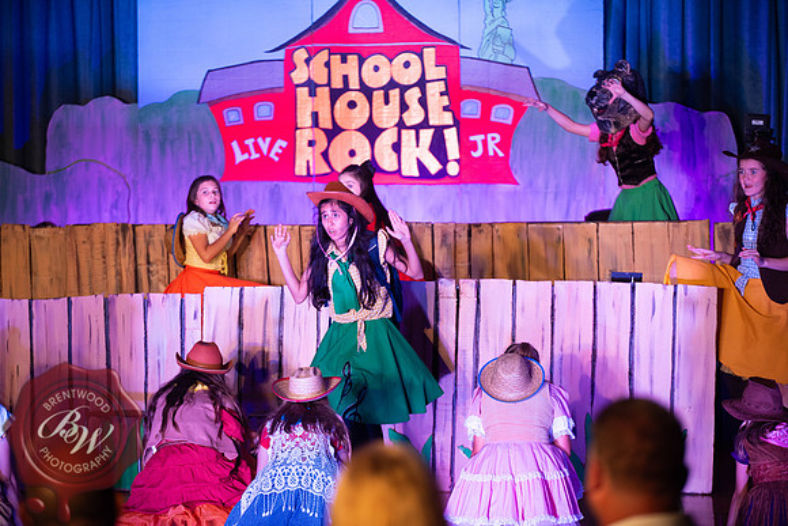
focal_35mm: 135
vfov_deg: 10.2
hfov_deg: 15.2
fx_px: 2956
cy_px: 263
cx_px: 394
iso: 640
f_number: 2.8
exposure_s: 1/160
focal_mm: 135
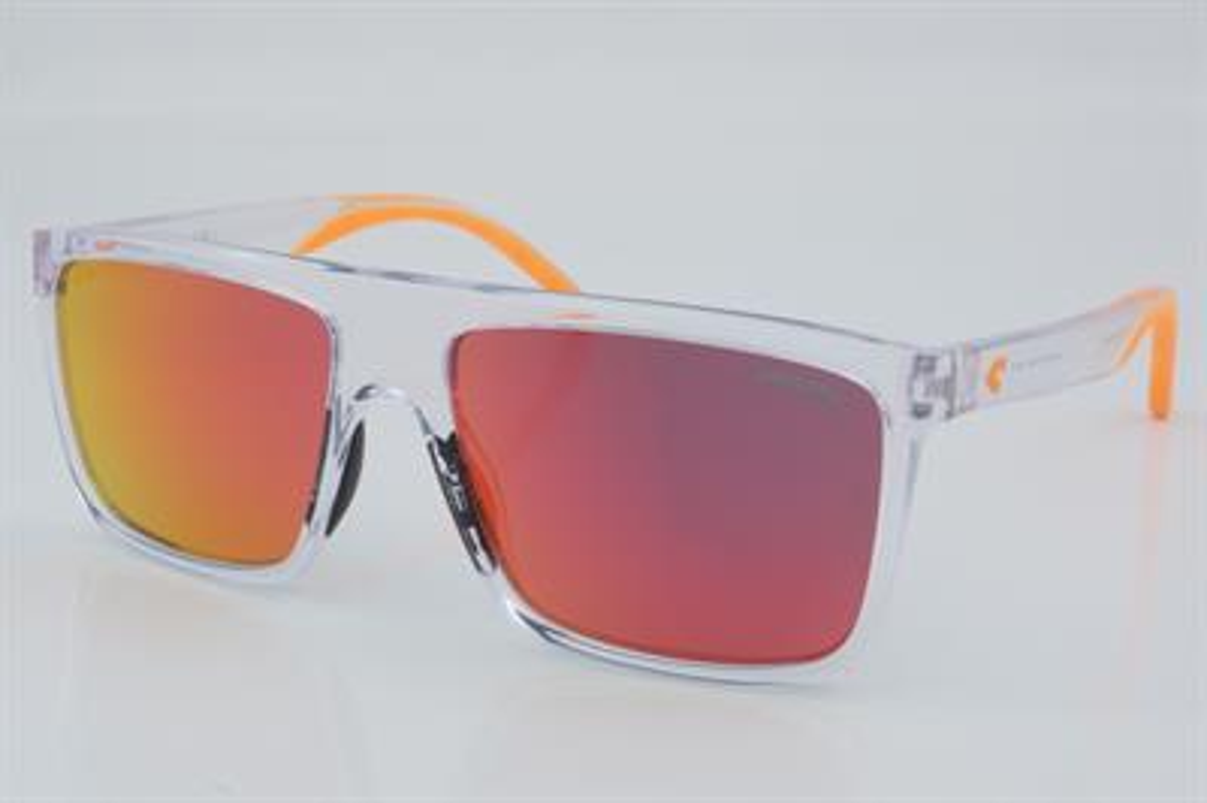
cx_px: 604
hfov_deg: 27.0
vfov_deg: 18.2
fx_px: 2512
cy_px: 402
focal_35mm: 75
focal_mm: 50
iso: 100
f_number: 32
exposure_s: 1/4
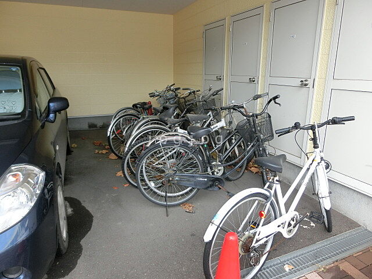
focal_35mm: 24
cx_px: 186
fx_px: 258
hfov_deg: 71.6
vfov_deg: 56.8
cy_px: 140
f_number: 3
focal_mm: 4.24
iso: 100
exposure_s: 1/125
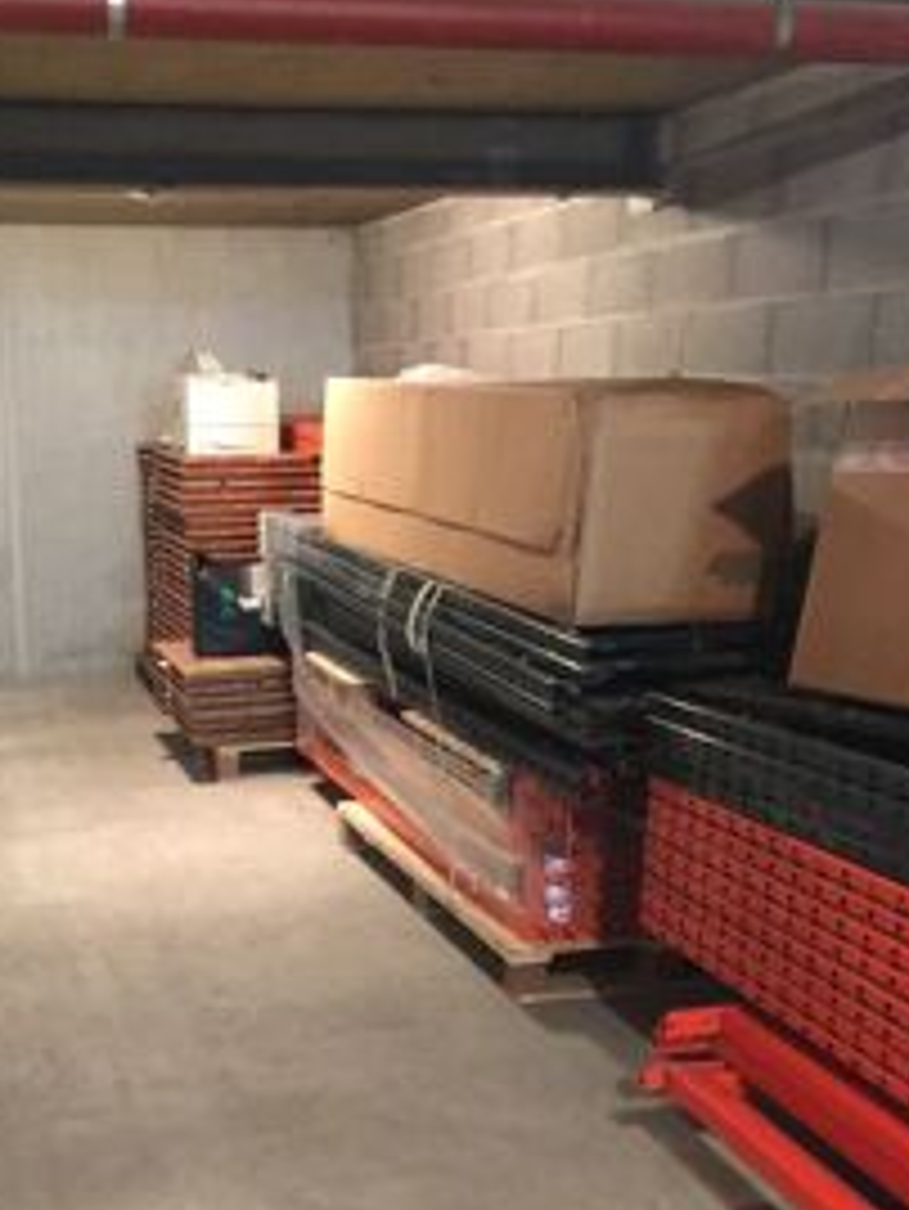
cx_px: 256
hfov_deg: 31.1
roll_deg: -0.2
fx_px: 1609
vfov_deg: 40.6
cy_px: 821
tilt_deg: -13.5
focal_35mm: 46
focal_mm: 4.15
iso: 200
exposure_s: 1/8
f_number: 2.2
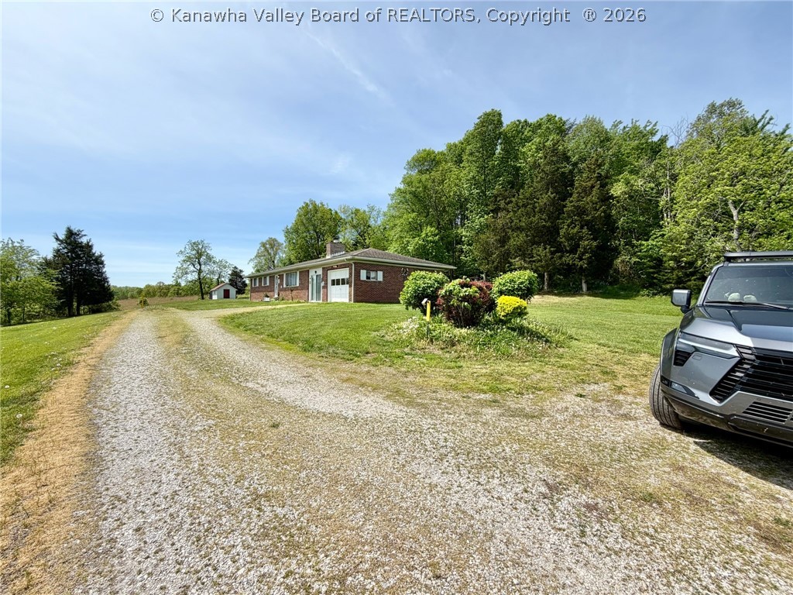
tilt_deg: +1.4
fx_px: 321
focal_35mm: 14
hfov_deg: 102.1
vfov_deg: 85.7
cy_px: 298
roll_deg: -0.6
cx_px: 396
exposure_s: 1/1050
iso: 20
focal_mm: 2.22
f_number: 2.2
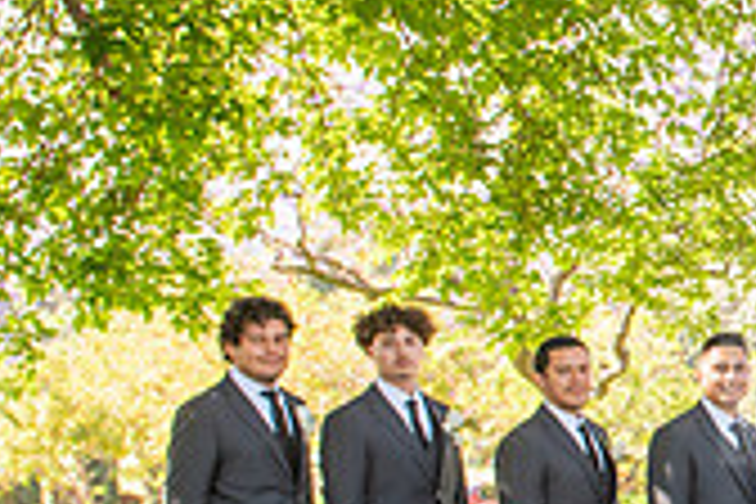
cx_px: 1112
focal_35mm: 83
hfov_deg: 21.0
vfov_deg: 16.4
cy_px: 358
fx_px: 1743
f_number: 6.3
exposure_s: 1/200
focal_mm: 24
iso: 500
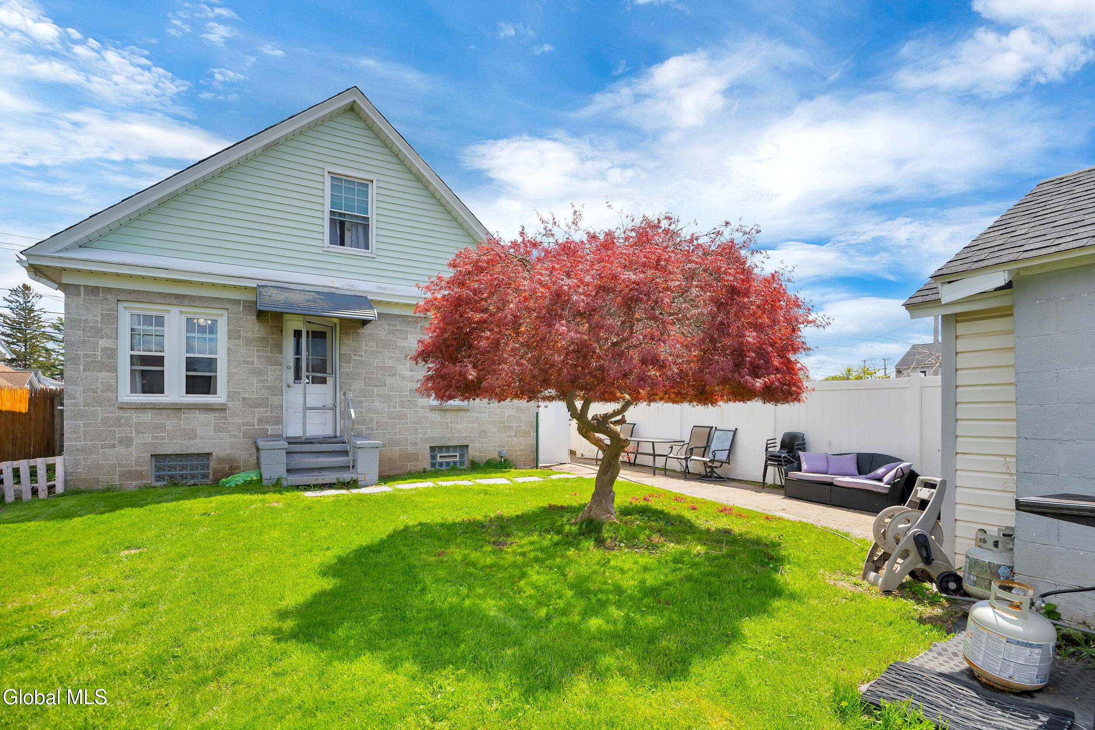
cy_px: 365
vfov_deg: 73.8
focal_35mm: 16
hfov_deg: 96.7
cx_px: 548
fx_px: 487
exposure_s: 1/2500
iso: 250
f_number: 4.5
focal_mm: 16
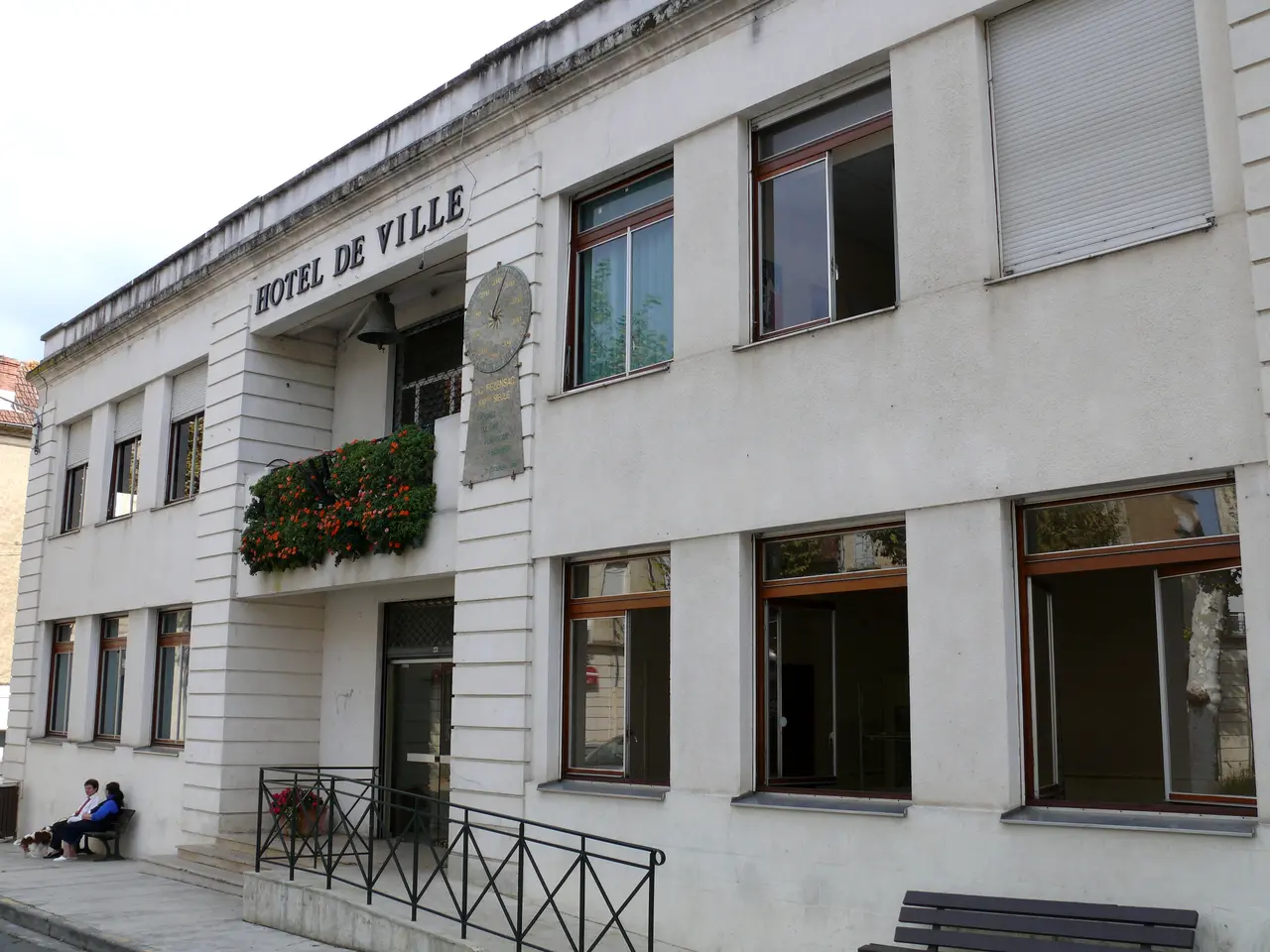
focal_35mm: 35
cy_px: 476
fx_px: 1284
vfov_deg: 40.7
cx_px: 635
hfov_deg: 52.6
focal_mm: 7.4
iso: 100
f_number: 5.6
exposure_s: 1/250
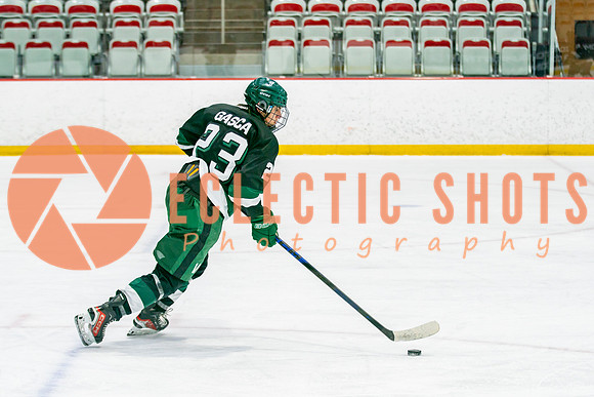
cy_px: 199
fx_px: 2210
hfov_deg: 15.3
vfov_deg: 10.3
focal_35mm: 134
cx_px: 251
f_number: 3.2
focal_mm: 88
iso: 500
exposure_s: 1/640
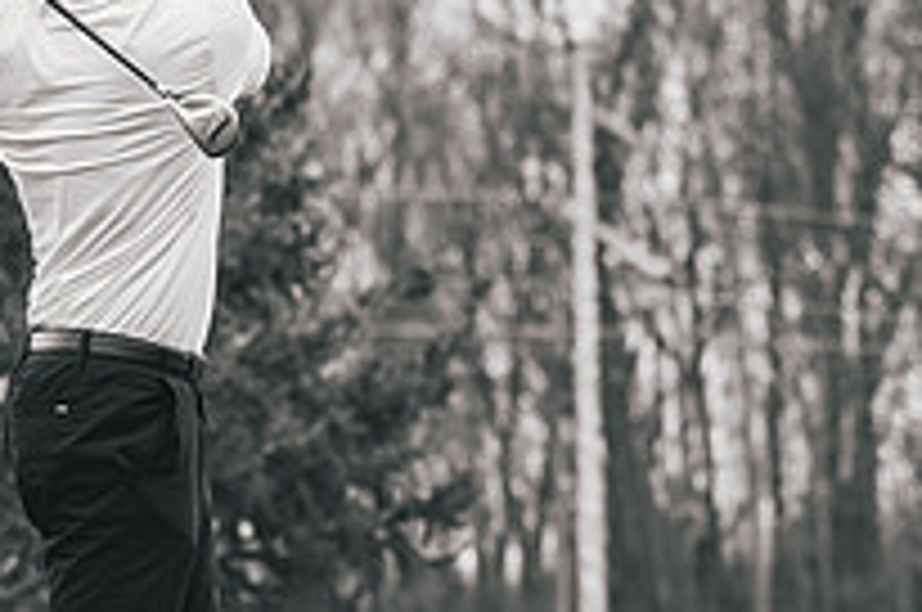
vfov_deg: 6.6
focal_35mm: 206
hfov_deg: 10.0
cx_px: 265
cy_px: 353
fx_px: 5268
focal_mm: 70
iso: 640
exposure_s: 1/4000
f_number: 2.8
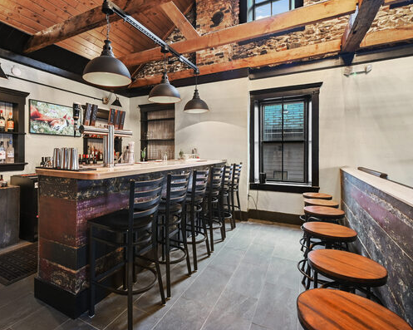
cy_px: 165
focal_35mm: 17
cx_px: 177
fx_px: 208
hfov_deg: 89.1
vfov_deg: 76.9
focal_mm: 10
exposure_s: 4
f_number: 7.1
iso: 320
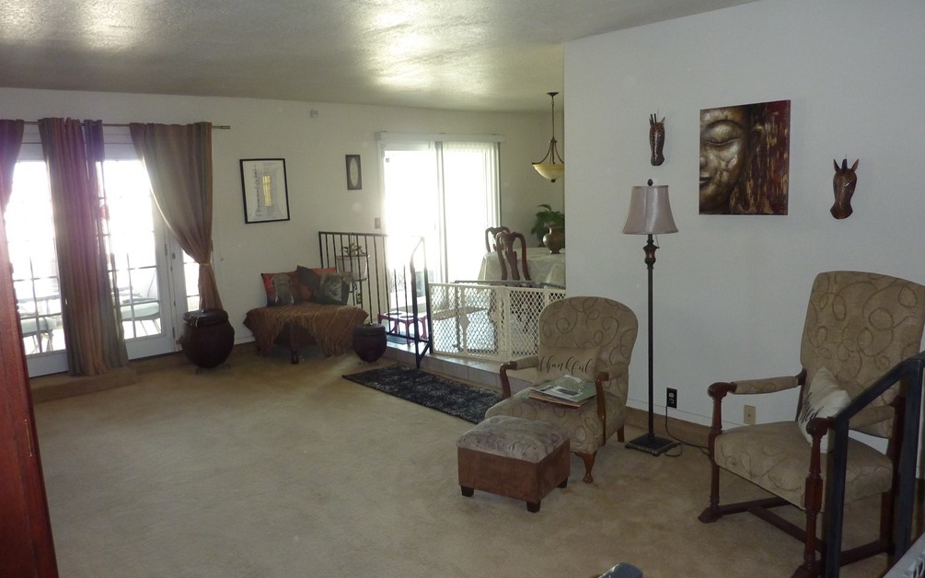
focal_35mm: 27
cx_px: 457
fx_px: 681
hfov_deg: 68.4
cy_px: 289
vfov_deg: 46.0
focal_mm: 4.1
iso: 250
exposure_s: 1/30
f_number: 3.3
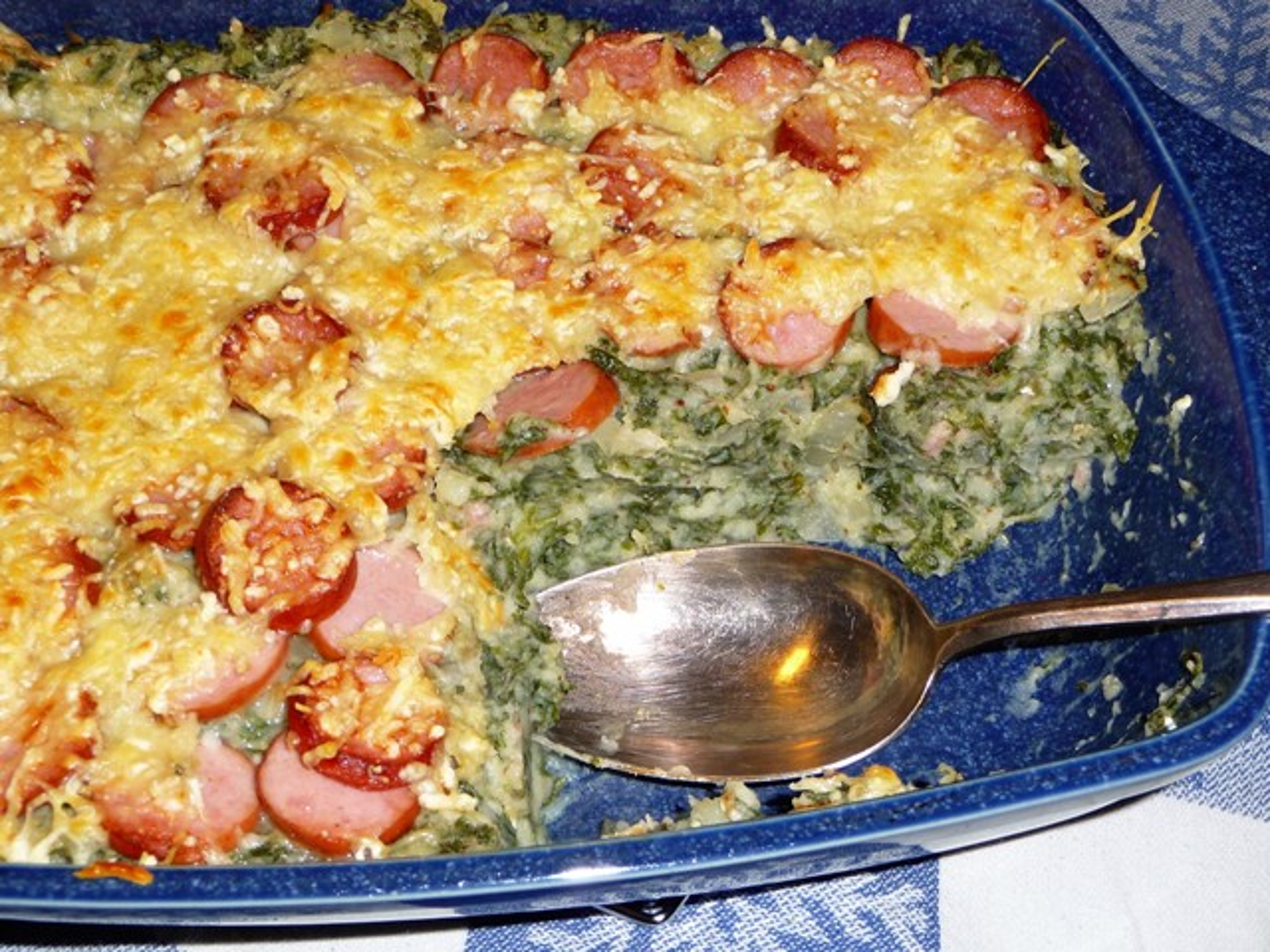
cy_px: 476
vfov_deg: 30.3
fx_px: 1761
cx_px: 635
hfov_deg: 39.7
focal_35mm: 48
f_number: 4.2
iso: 100
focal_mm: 8
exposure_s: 1/30
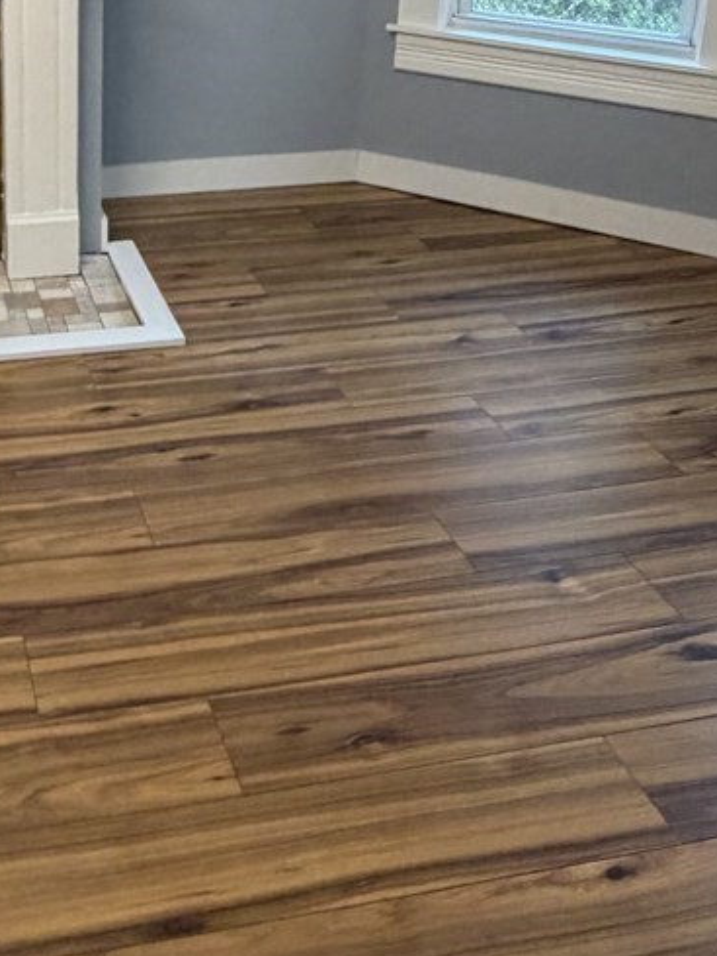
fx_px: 1215
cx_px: 72
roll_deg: +0.2
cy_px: 90
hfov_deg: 31.4
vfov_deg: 39.7
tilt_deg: -16.1
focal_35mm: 44
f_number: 2.2
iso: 320
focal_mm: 2.22
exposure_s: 1/64
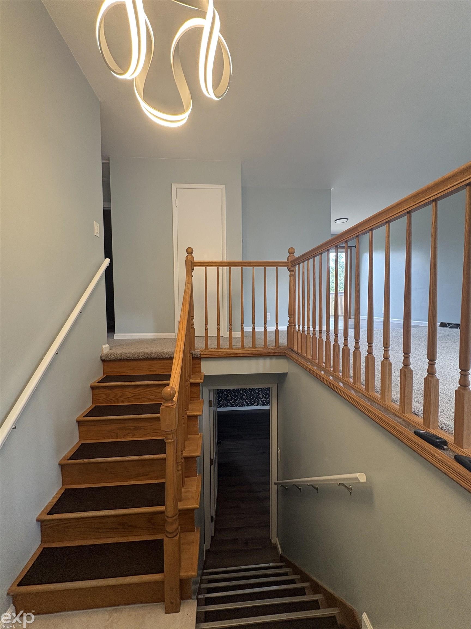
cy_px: 314
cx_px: 236
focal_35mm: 14
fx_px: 254
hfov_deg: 85.7
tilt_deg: -2.9
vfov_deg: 102.1
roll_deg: +0.5
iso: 160
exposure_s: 1/60
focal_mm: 2.22
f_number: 2.2
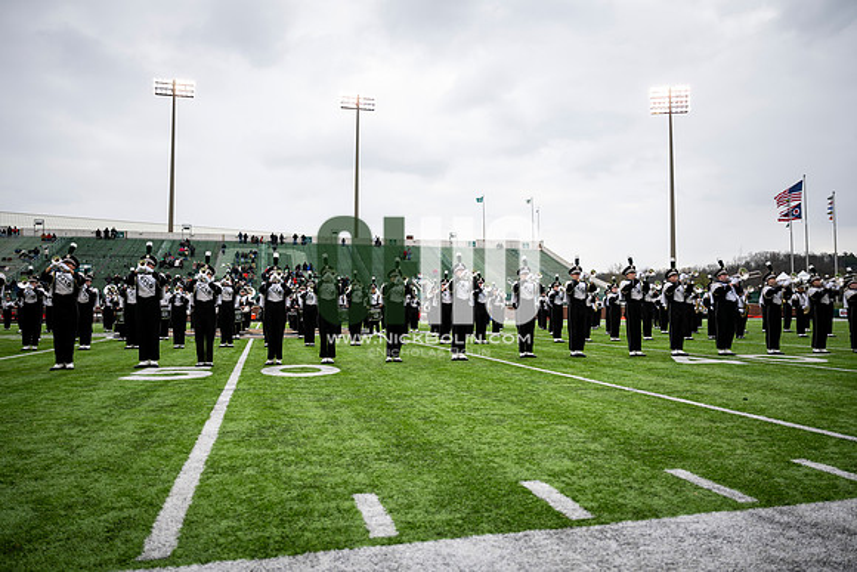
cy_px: 286
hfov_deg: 69.4
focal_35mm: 26
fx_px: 619
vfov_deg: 49.6
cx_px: 428
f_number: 2.8
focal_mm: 26
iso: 100
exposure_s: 1/500
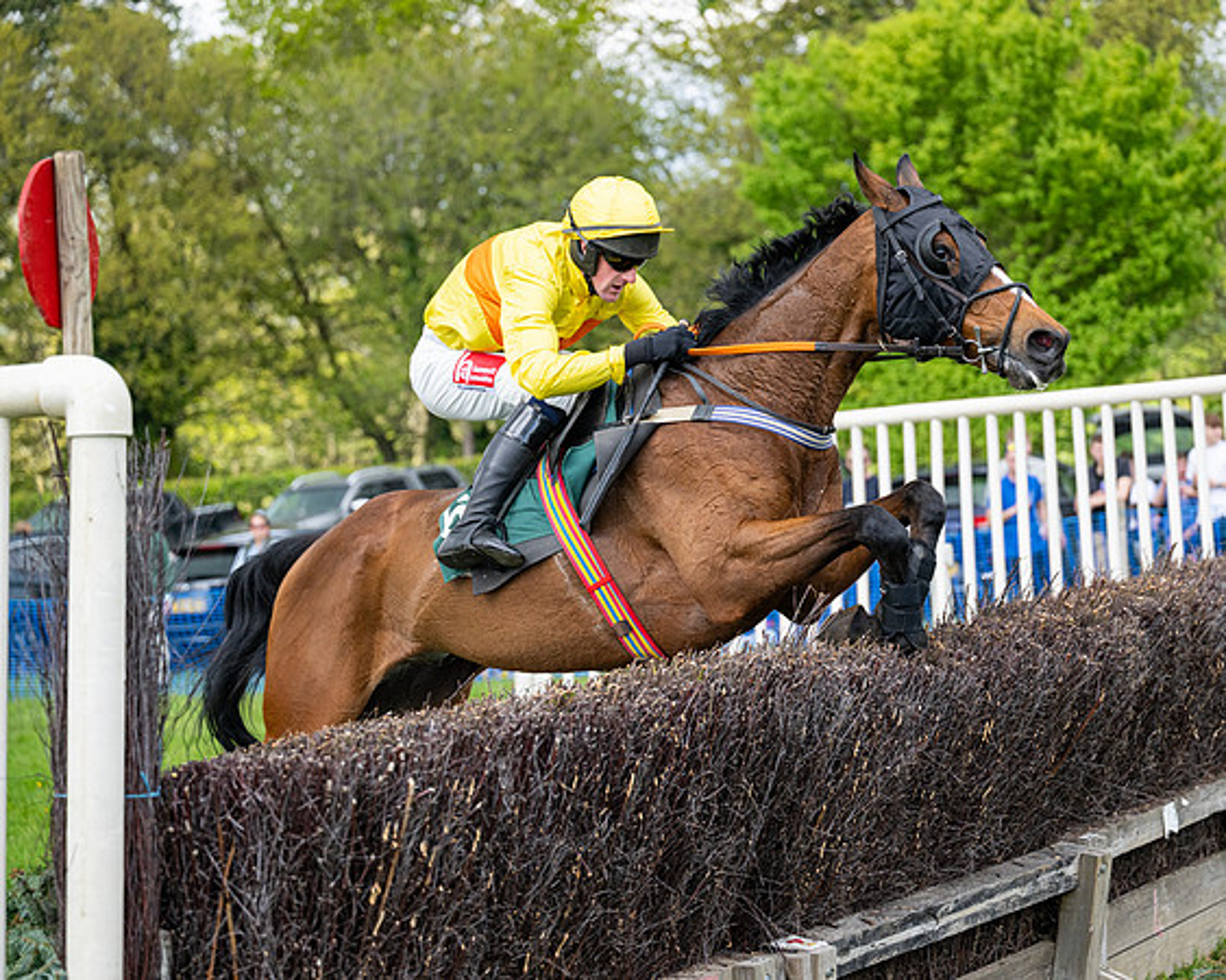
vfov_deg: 19.4
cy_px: 490
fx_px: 2859
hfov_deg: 24.2
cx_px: 628
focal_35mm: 79
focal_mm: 70
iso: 400
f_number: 2.8
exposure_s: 1/2500
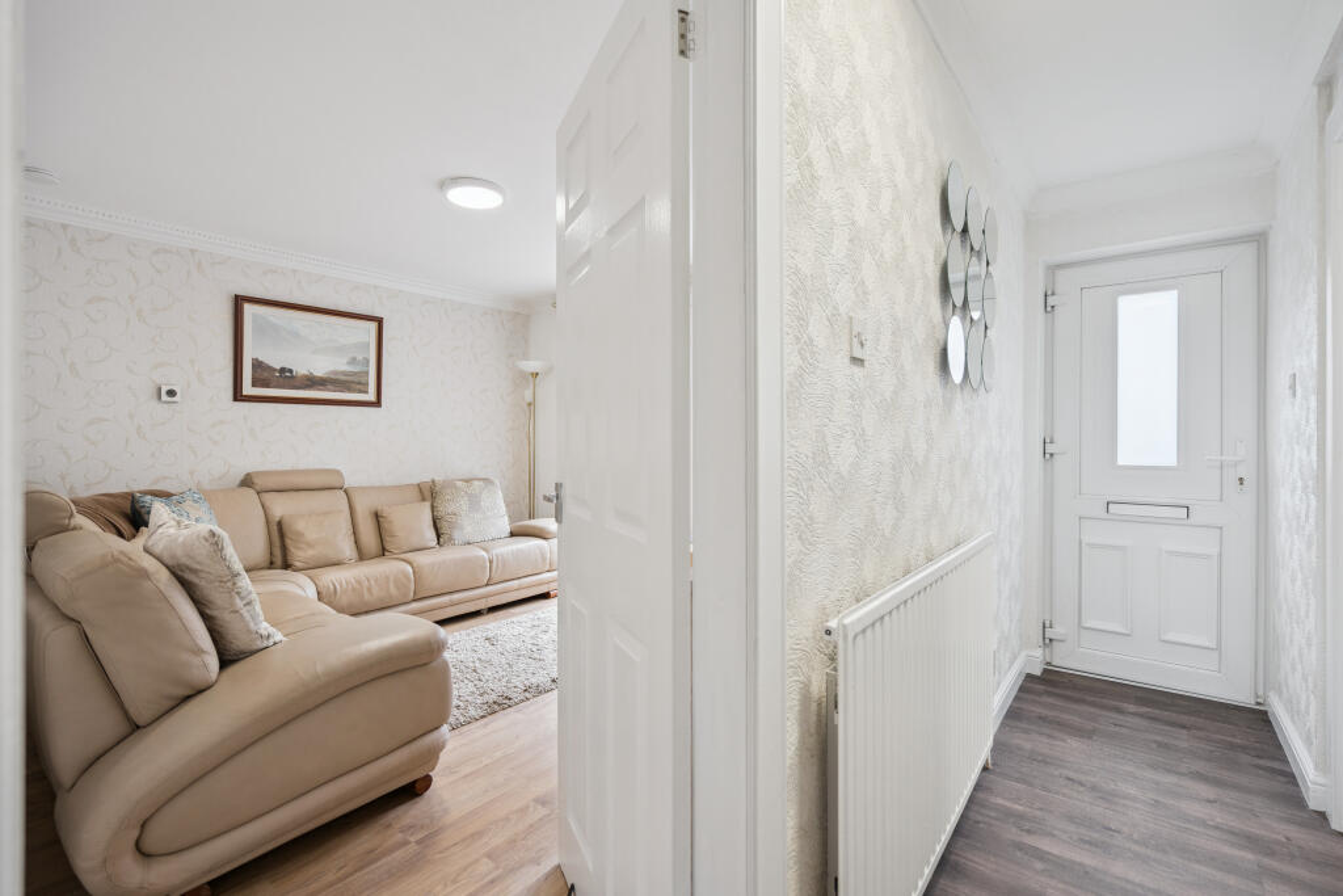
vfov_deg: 73.8
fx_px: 597
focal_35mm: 16
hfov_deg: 96.7
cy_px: 448
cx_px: 672
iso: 320
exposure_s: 1/100
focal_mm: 16
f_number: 4
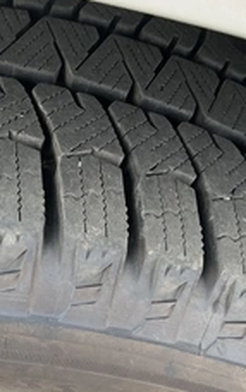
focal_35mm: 52
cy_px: 249
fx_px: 556
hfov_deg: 24.8
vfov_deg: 38.5
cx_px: 81
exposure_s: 1/172
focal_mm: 3
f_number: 1.8
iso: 32
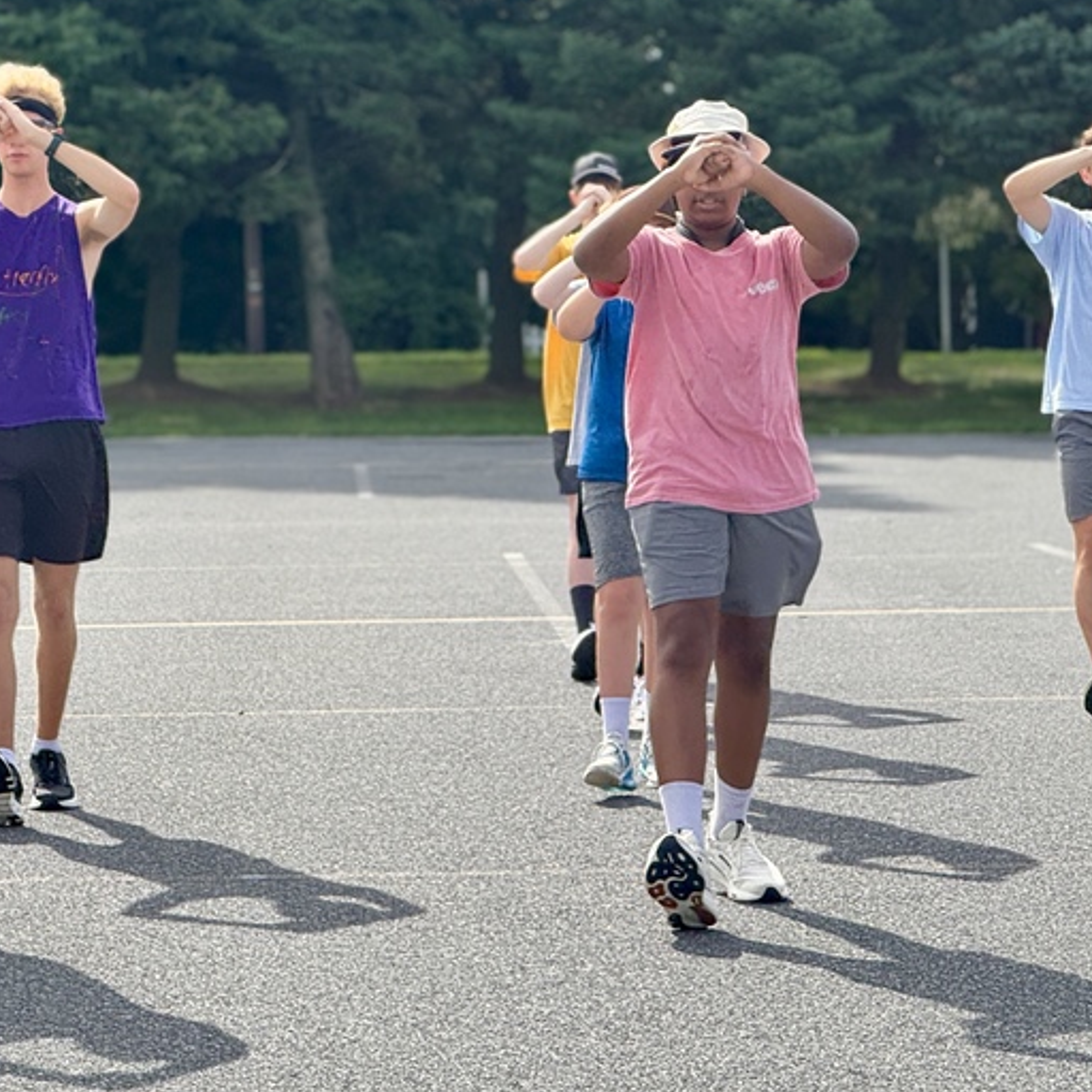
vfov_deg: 12.8
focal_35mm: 136
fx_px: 4854
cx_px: 284
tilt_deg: -1.2
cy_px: 514
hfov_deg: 12.8
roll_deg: +0.1
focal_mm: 9
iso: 25
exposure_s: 1/362
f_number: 2.8
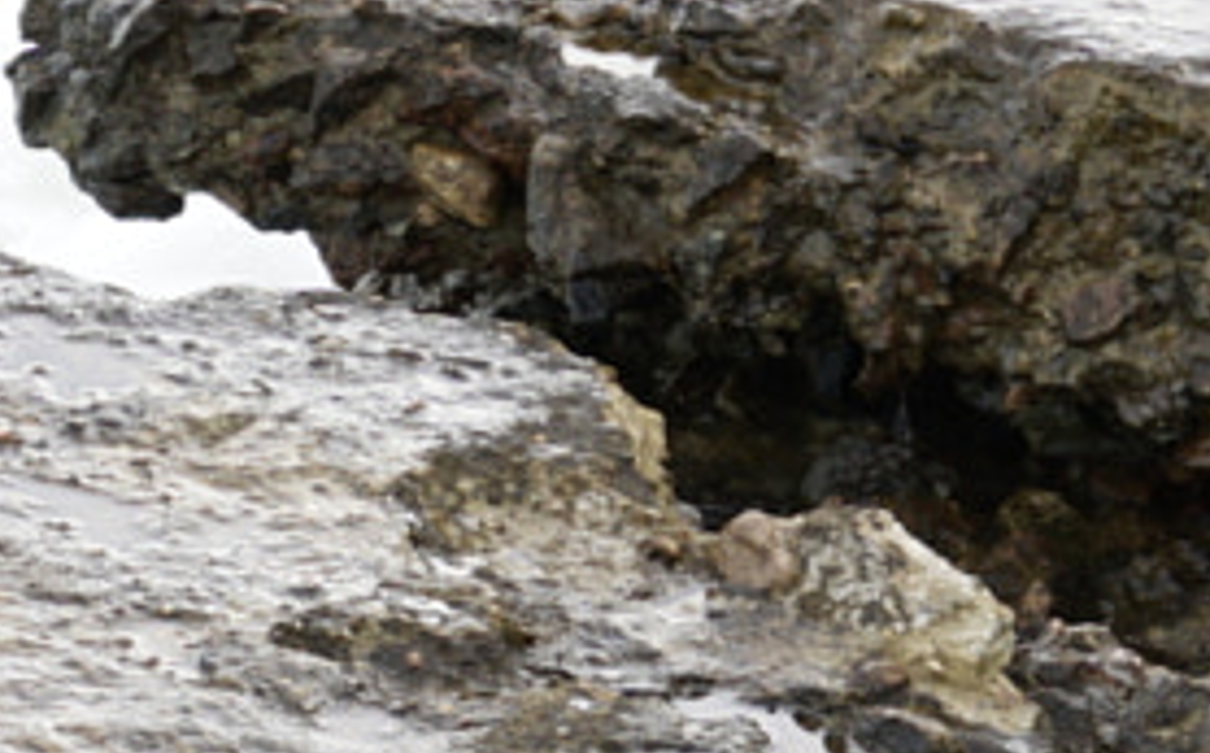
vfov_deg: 3.2
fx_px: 13002
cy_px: 2631
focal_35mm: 395
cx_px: -70
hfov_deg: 5.3
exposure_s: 1/30
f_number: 8
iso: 100
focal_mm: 35
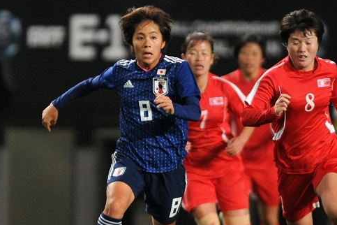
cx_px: 204
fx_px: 6197
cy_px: 148
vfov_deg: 2.1
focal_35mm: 662
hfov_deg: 3.1
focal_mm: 400
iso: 2500
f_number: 2.8
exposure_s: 1/1250
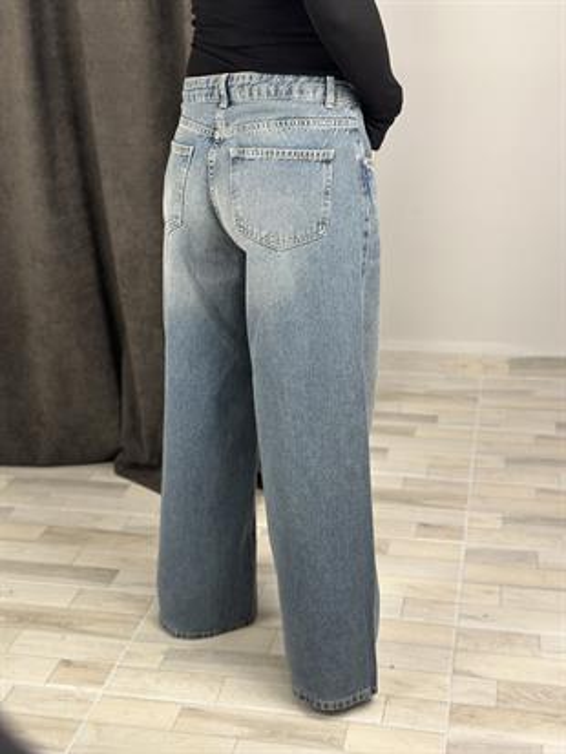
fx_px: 1046
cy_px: 377
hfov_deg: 30.3
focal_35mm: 48
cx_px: 283
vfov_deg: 39.6
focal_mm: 6.86
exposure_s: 1/50
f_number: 1.78
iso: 125
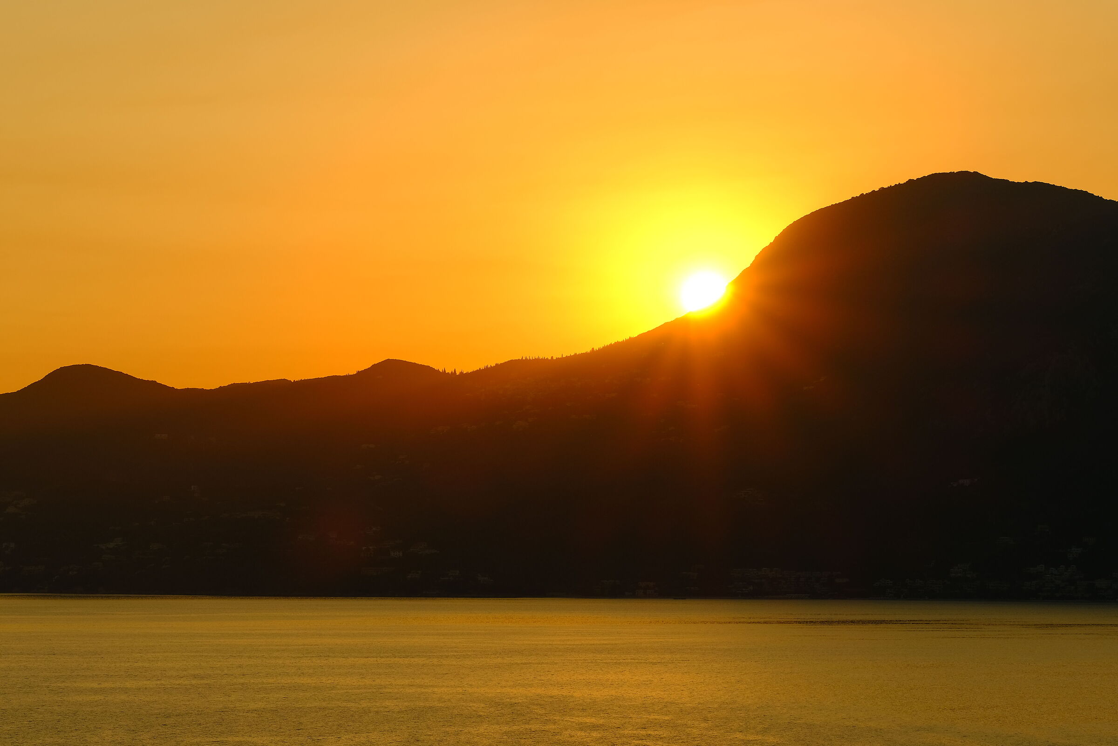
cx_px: 559
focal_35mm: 135
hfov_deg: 15.2
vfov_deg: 10.2
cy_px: 373
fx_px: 4192
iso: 160
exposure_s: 1/420
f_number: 8
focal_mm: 90
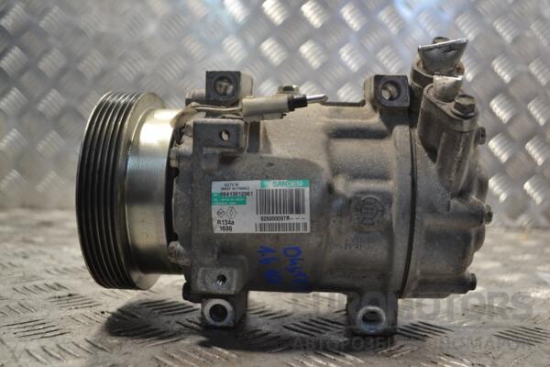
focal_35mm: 39
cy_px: 184
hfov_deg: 49.6
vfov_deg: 34.2
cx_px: 275
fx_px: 596
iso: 400
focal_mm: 26
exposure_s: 1/80
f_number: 4.5
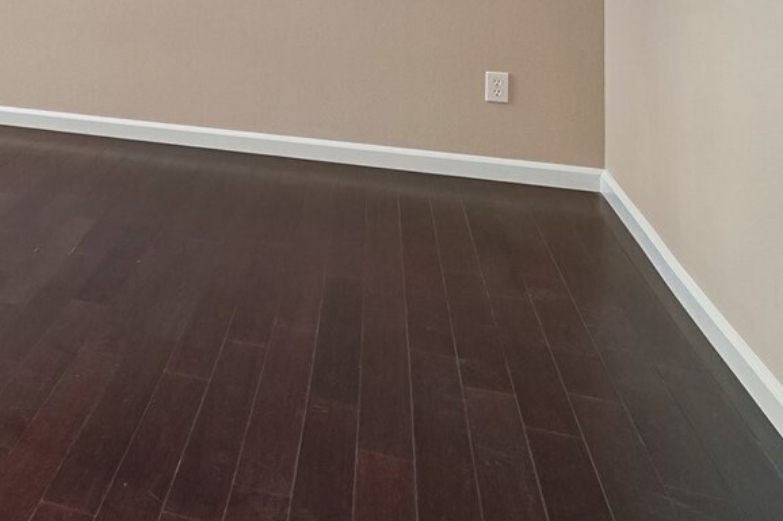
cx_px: -354
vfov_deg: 26.1
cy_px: -74
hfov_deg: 28.9
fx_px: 1022
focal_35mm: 47
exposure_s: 1/30
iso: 1600
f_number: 8
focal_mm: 16
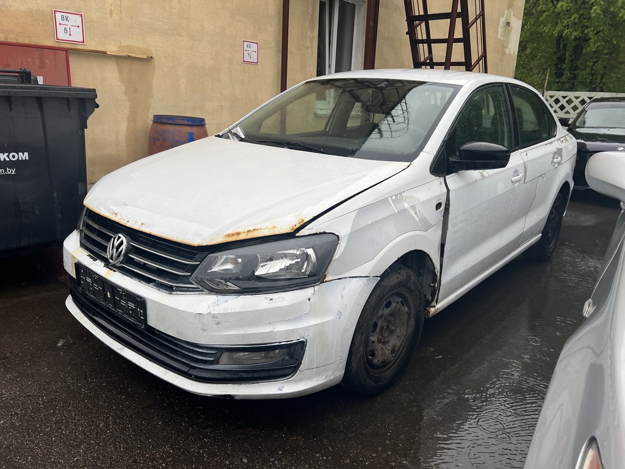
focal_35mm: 26
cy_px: 234
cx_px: 312
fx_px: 469
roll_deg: -2.1
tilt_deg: -15.7
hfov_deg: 67.3
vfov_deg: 53.1
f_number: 1.5
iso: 50
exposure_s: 1/786
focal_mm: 5.7
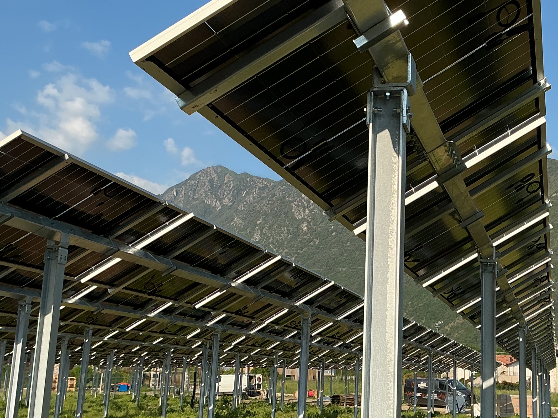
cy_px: 190
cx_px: 351
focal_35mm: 55
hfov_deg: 34.7
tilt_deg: +12.3
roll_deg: -1.2
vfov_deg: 26.5
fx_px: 886
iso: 25
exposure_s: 1/1250
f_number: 1.8
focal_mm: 3
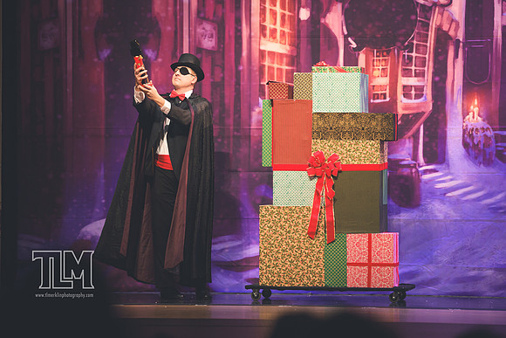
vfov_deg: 5.4
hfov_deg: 8.2
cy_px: 130
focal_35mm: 253
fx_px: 3550
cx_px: 195
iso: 1000
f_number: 2.8
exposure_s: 1/400
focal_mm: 200
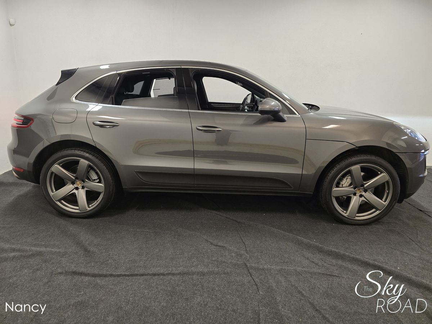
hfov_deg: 73.9
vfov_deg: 58.9
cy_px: 162
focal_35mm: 23
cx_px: 216
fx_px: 287
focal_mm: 6.3
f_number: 1.7
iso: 640
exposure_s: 1/100
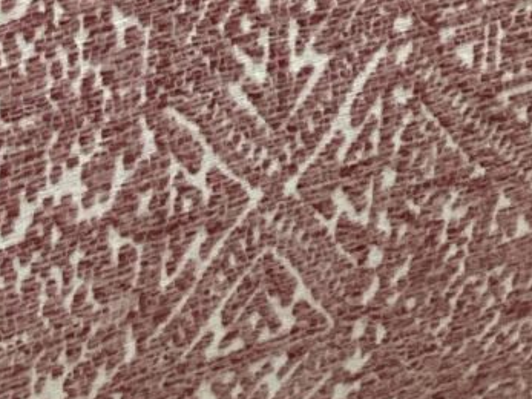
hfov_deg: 5.1
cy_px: -198
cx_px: -495
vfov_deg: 3.9
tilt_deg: -24.6
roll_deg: -7.0
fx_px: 5900
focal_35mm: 384
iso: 160
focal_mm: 6
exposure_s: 1/122
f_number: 2
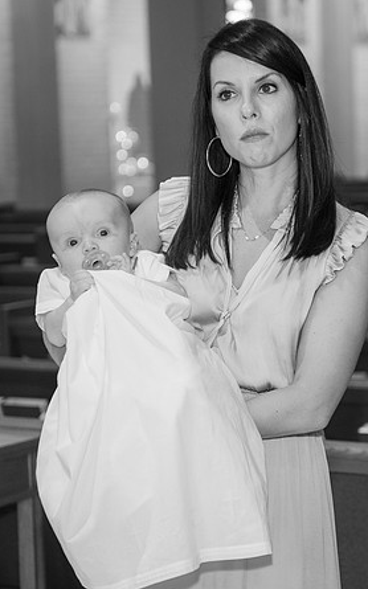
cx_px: 259
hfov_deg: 10.8
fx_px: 1942
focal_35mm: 121
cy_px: 307
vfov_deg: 17.2
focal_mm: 70
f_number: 2.8
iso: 1000
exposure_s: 1/100
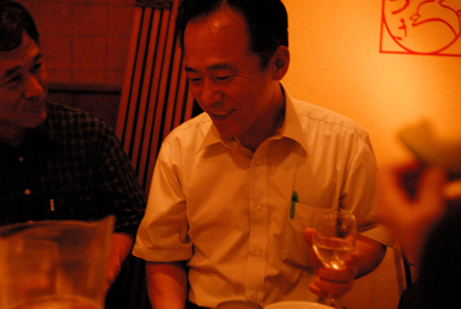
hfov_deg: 46.3
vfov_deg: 32.0
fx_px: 539
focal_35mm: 42
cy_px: 154
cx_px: 230
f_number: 1.4
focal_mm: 28
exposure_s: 1/40
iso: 1600
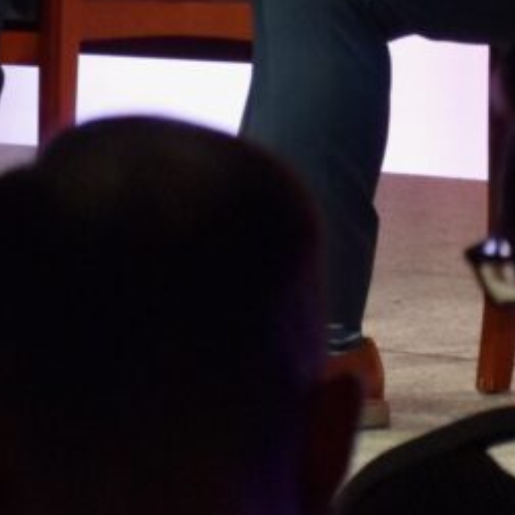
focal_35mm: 543
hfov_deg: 3.2
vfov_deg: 3.2
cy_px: -172
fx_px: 9140
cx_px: 33
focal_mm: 70
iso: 1250
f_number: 5
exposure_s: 1/125
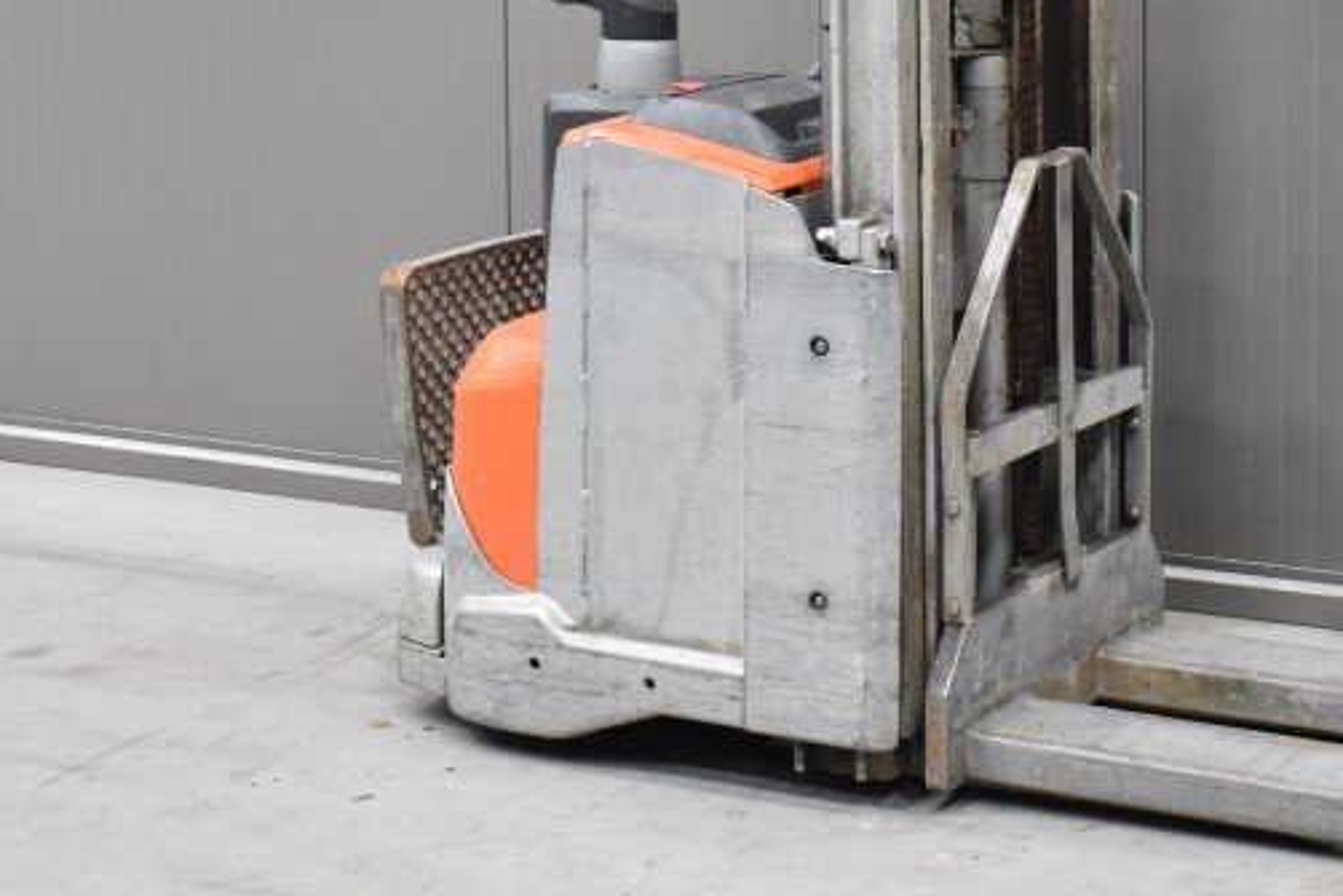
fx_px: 3209
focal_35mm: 86
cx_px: 979
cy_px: 19
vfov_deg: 15.6
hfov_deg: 23.4
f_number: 4.5
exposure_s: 1/50
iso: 1600
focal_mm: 24
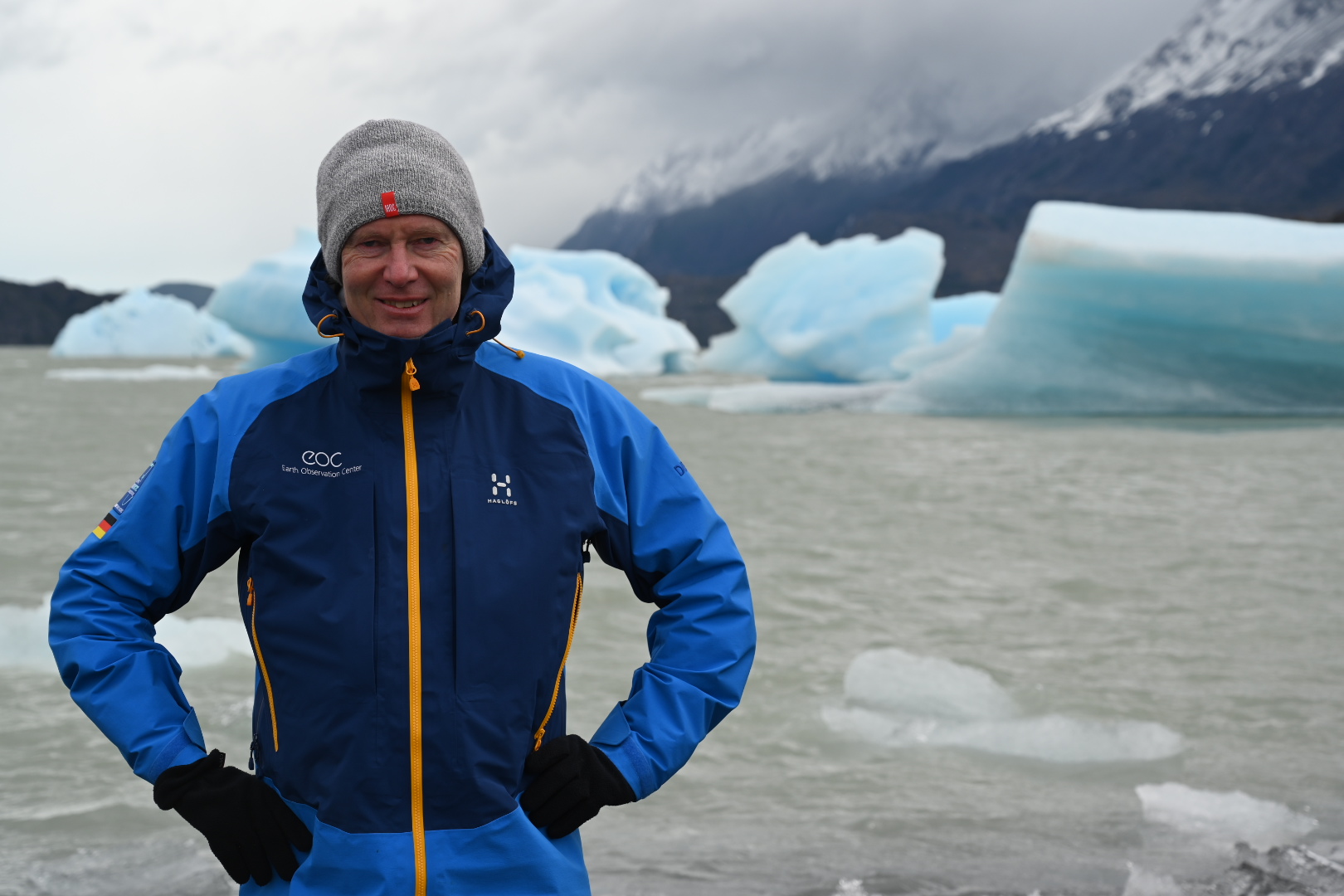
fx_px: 2613
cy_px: 448
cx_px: 672
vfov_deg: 19.5
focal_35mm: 70
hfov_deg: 28.8
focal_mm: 70
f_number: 6.3
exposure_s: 1/640
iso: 100
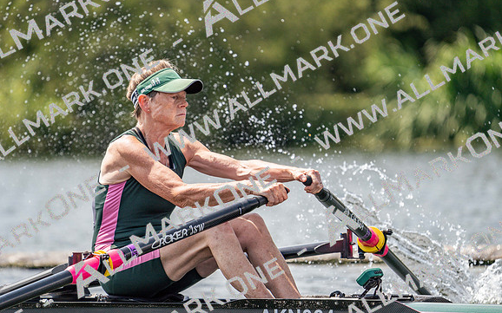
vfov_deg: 2.8
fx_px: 6484
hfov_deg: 4.4
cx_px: 251
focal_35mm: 474
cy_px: 164
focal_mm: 463
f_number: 6.3
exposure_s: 1/1600
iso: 400
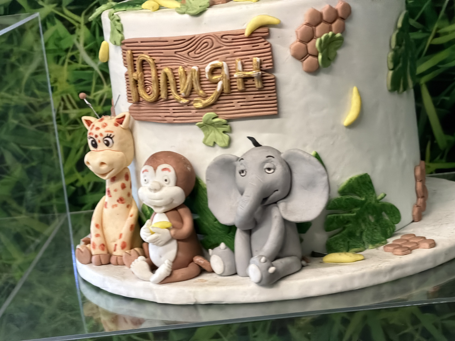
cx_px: 228
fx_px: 1314
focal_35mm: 100
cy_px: 170
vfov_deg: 14.8
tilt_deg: -12.1
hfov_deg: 19.6
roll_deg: +7.5
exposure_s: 1/33
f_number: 2.8
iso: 800
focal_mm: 16.89
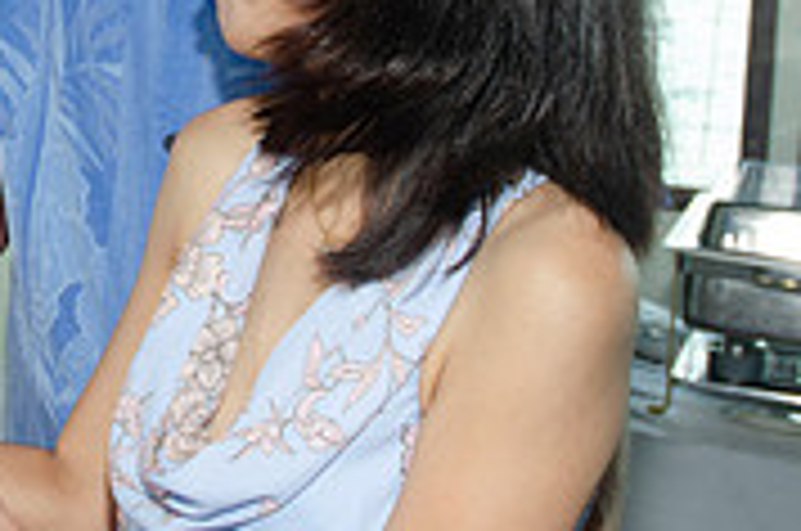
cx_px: -45
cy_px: -9
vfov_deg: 15.2
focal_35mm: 88
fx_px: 1954
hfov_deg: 22.1
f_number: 5.6
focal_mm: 18
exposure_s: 1/125
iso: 200
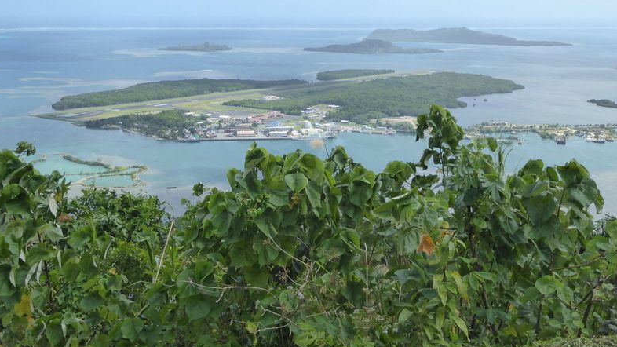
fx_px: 834
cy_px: 171
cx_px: 304
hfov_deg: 40.6
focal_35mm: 51
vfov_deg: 23.5
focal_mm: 7.8
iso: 160
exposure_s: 1/640
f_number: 3.9
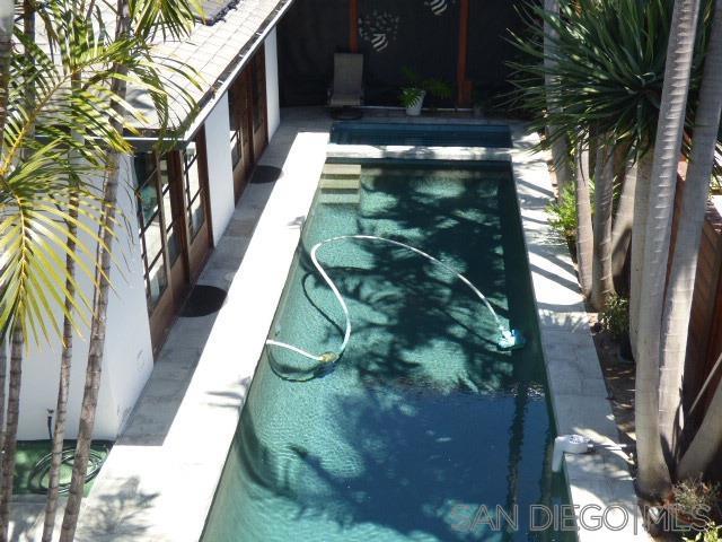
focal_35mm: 46
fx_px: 959
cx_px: 361
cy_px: 271
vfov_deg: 31.5
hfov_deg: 41.2
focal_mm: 8.24
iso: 200
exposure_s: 1/500
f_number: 3.8
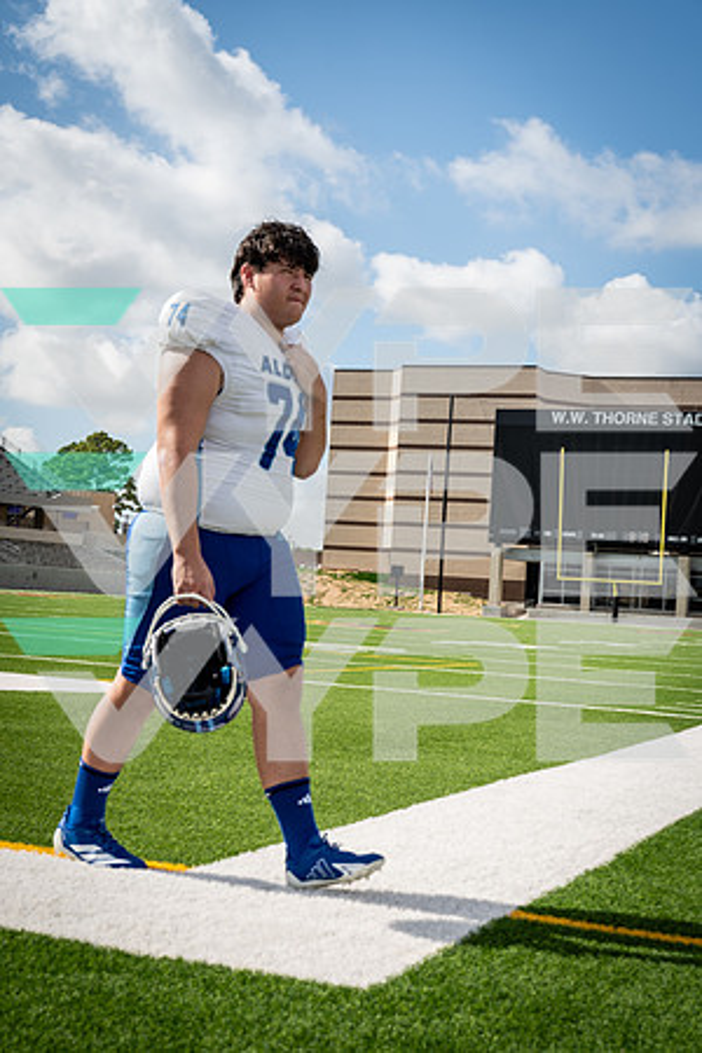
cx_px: 351
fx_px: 1579
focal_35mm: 54
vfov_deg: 36.9
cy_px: 526
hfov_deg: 25.1
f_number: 8
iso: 125
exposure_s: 1/250
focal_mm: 54
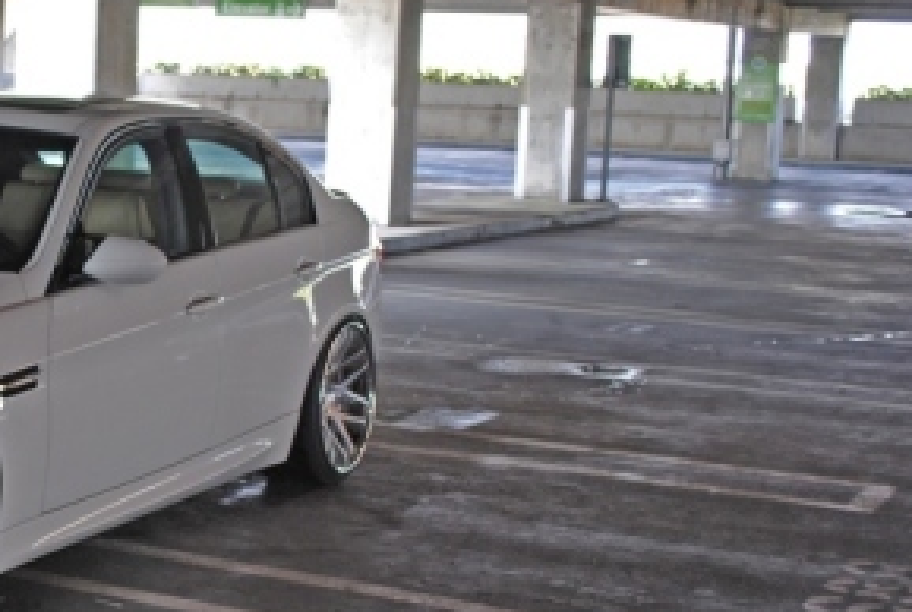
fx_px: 2005
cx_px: 3
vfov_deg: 17.3
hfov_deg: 24.5
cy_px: 369
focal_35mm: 79
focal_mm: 26
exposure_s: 1/40
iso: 200
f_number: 4.2
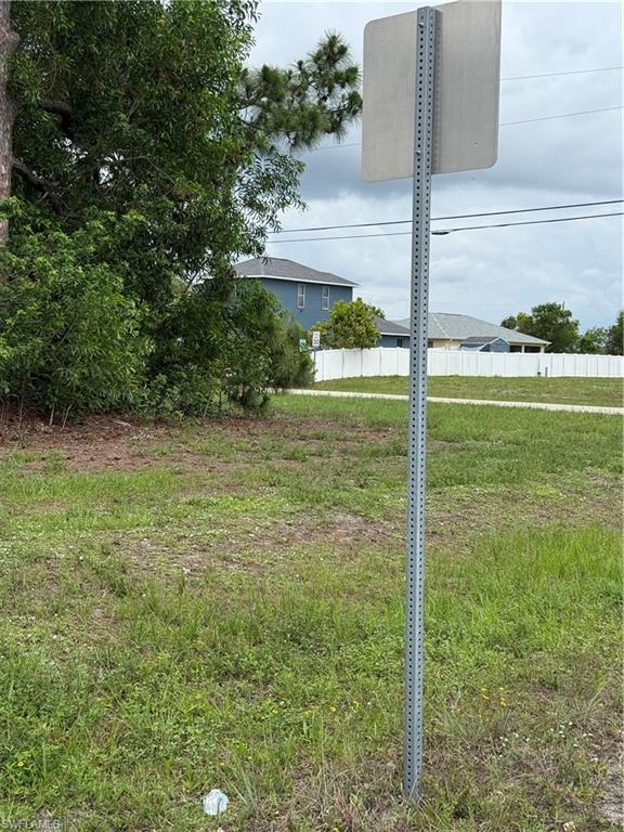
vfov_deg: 39.7
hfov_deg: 30.3
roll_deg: -2.4
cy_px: 416
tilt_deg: -3.3
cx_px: 312
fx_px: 1154
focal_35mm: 48
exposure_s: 1/3378
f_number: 1.78
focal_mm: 6.76
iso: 80
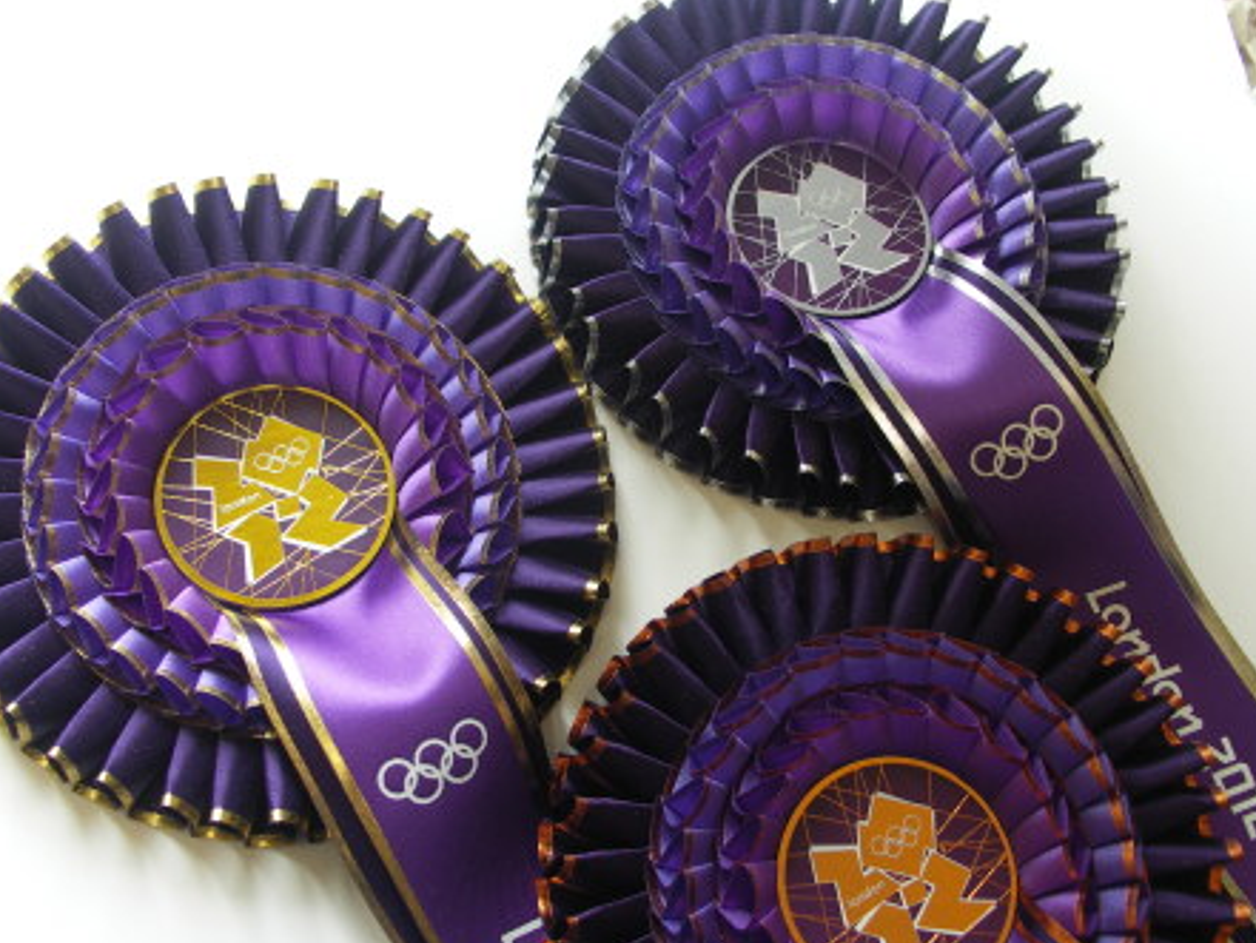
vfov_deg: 39.6
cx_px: 612
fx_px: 1307
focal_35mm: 36
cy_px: 541
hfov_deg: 51.3
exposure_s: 1/40
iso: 100
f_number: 2.8
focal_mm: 8.1
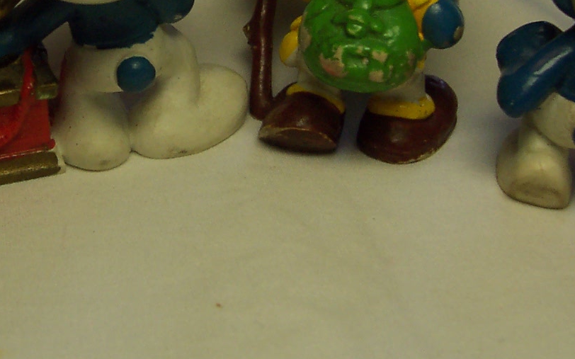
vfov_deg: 16.0
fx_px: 1253
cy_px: 18
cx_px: 186
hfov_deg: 25.7
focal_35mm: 80
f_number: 2.8
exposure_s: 1/180
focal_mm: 5.6
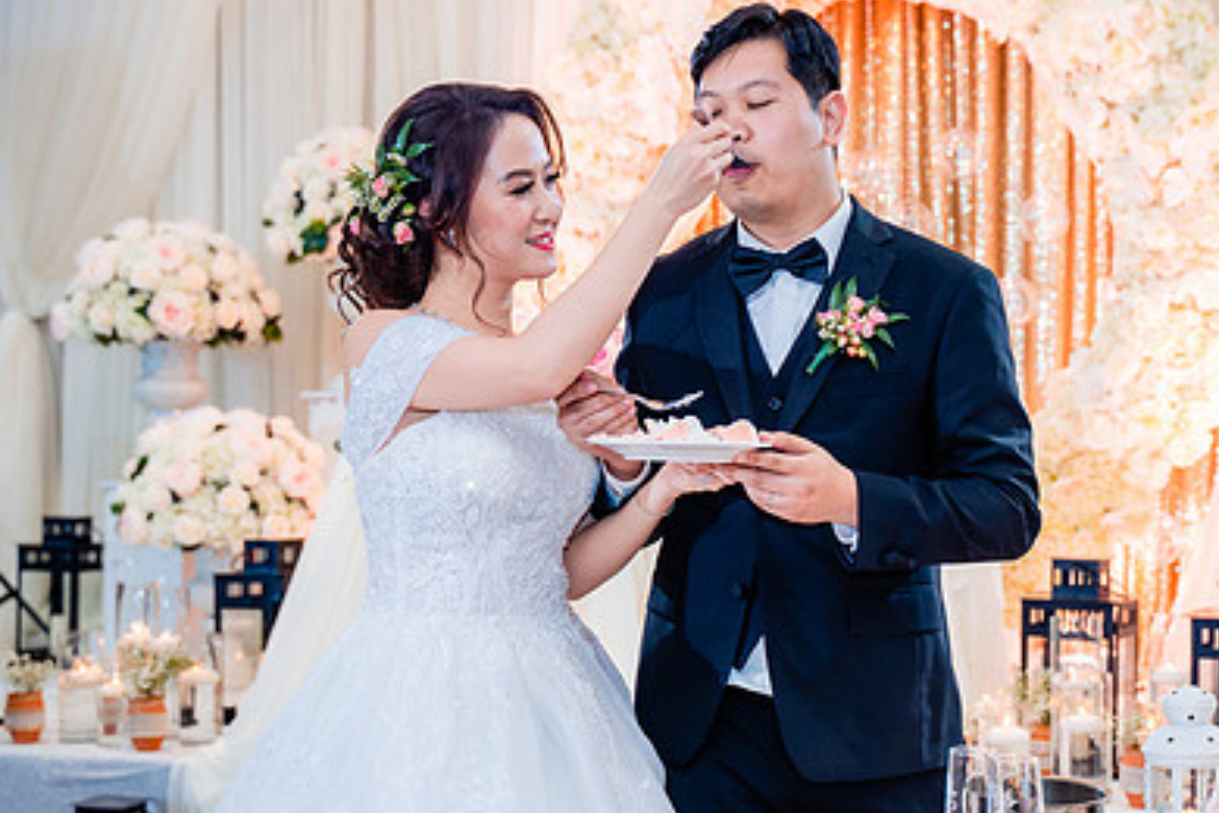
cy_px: 443
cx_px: 833
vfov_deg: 18.4
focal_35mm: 74
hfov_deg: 27.1
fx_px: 2506
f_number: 3.5
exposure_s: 1/160
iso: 800
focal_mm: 44
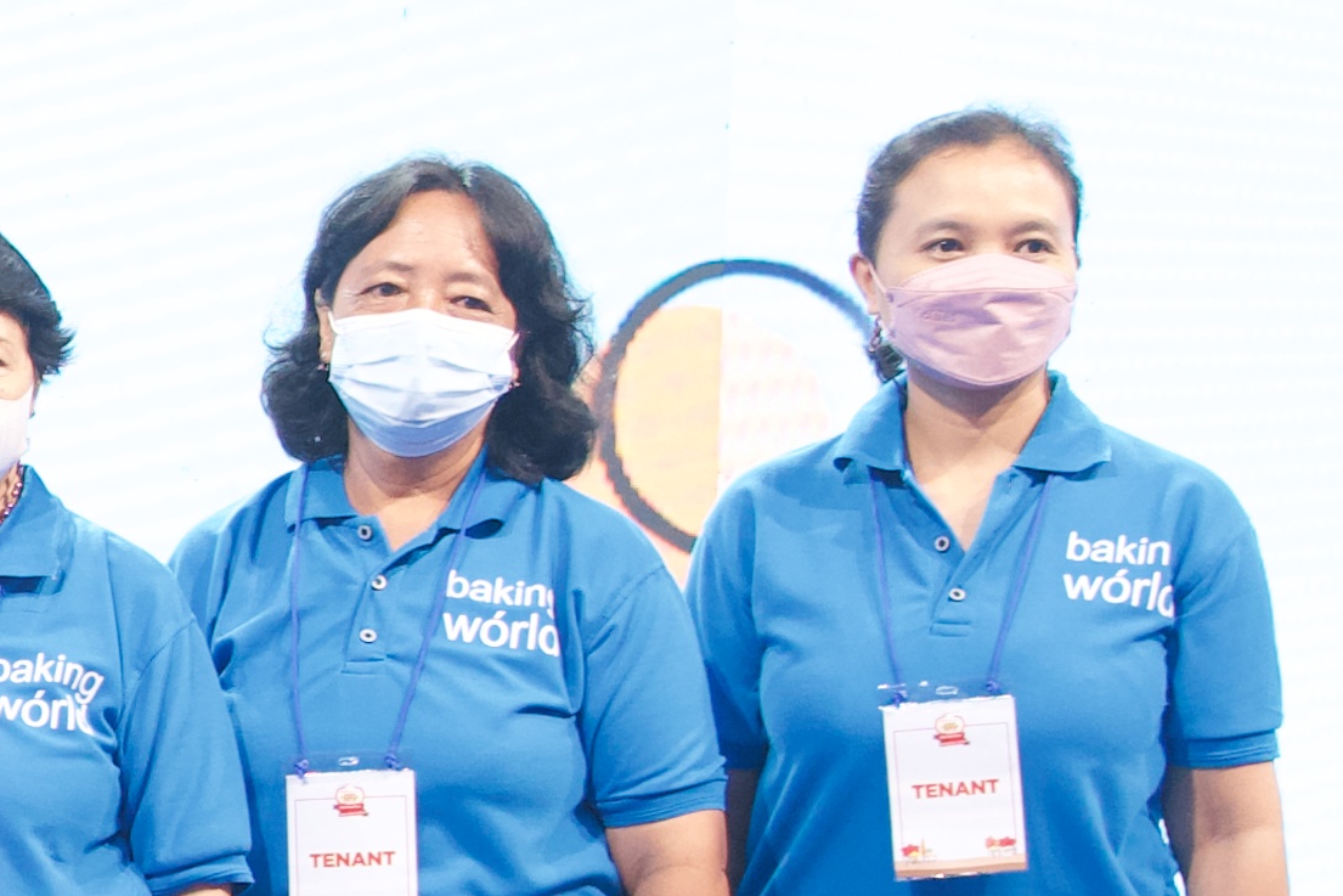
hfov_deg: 9.7
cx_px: -1719
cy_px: 816
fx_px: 7088
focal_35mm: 190
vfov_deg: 7.2
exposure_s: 1/80
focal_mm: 35
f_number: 4.5
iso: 2000
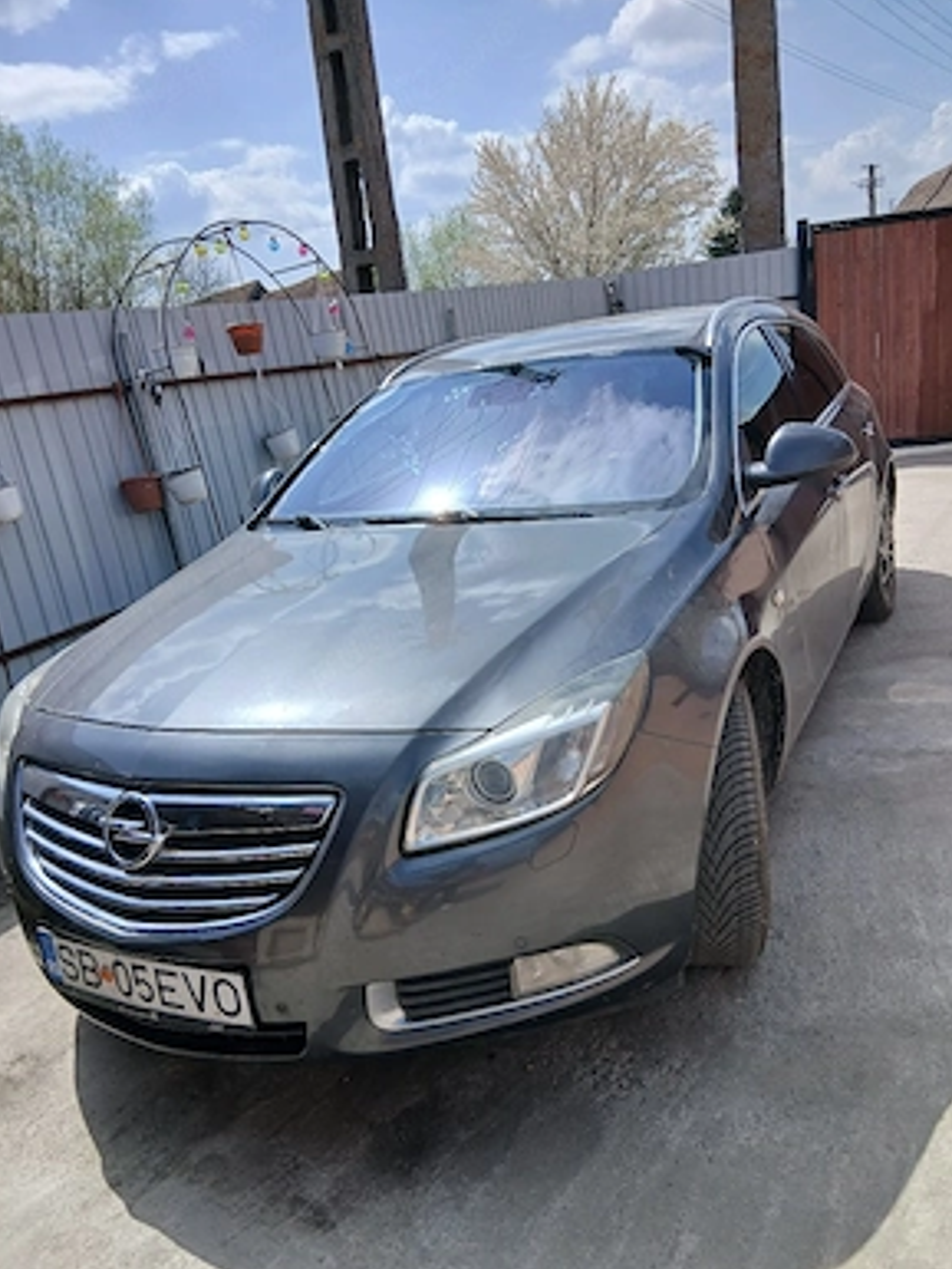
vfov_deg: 65.3
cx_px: 478
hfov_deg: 51.4
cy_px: 649
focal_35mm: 27
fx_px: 990
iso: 20
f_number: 1.8
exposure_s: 1/667
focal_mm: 3.98
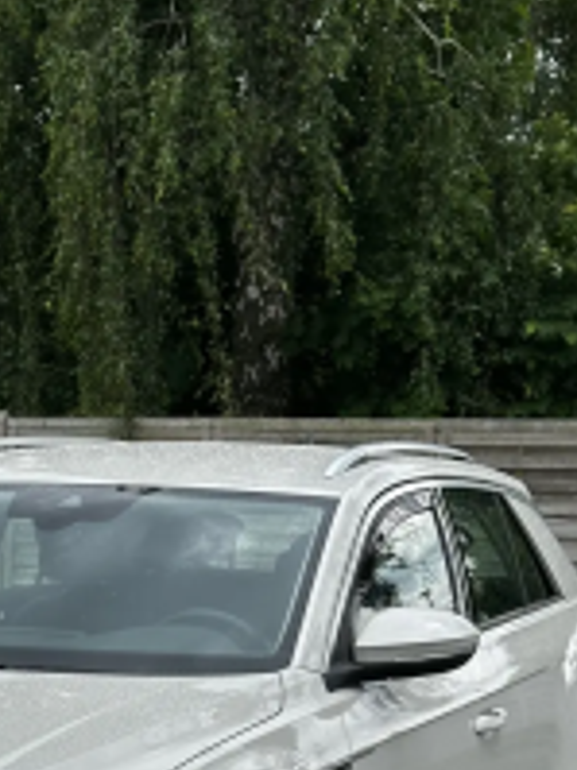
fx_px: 2581
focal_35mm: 116
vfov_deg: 16.6
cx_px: 27
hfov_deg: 12.6
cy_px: 766
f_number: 1.78
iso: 64
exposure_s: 1/1721
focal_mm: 6.86
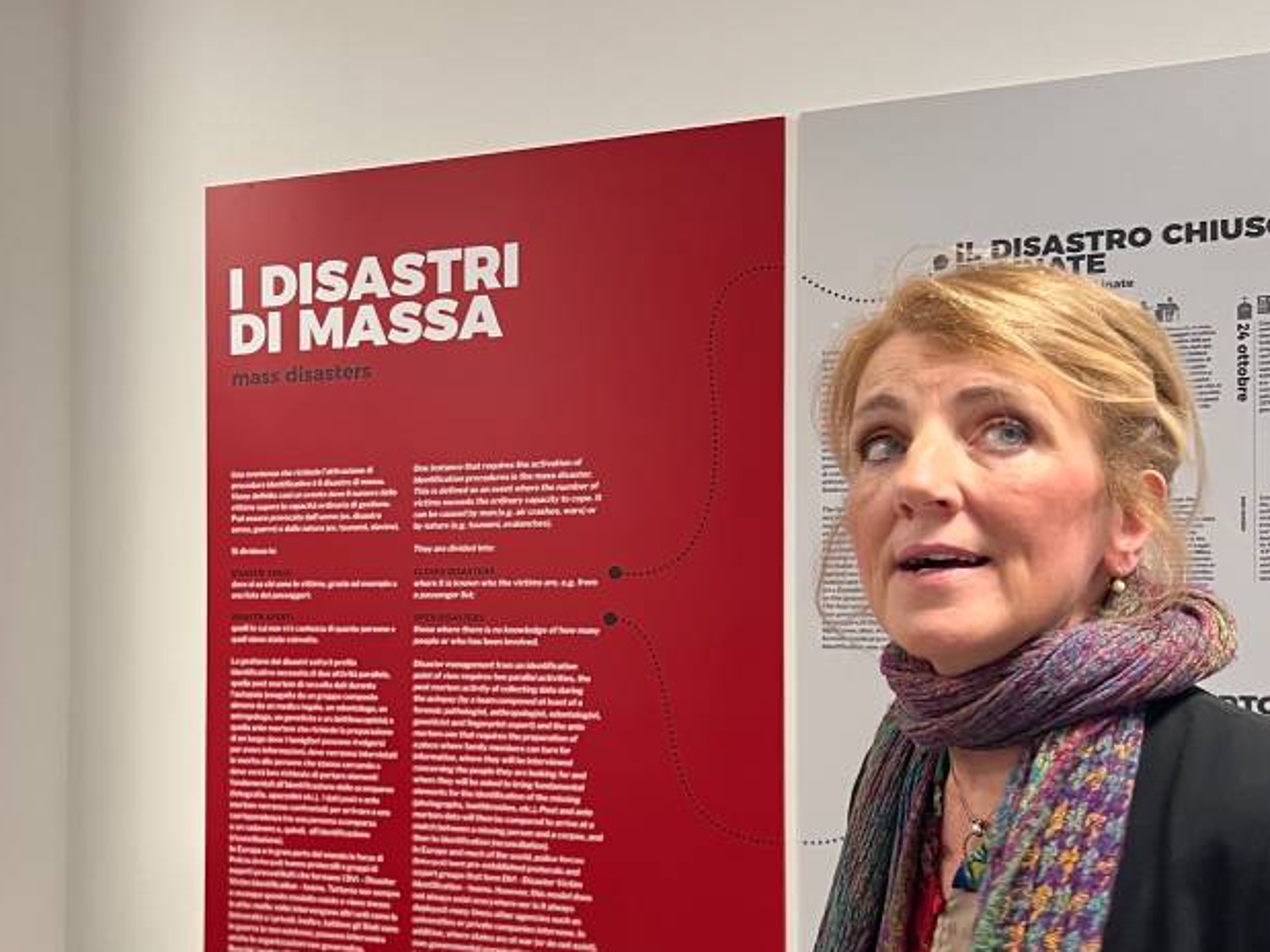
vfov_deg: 33.5
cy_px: 583
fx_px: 1577
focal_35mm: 43
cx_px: 480
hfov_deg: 43.5
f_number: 1.5
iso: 200
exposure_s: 1/50
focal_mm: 5.7
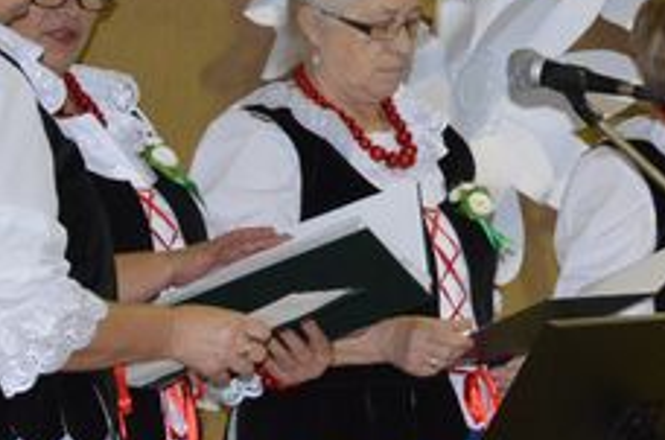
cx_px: 1024
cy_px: 310
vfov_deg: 5.4
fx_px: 4664
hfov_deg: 8.0
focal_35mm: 253
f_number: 4.8
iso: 2000
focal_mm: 48
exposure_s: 1/60
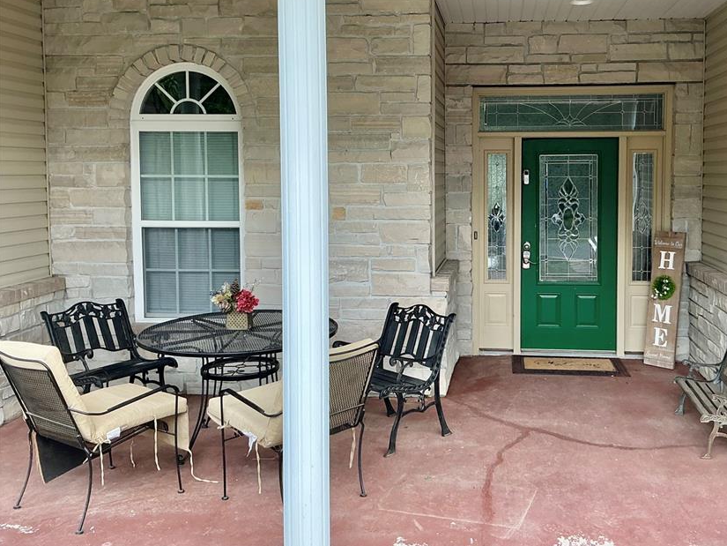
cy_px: 213
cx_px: 449
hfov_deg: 50.9
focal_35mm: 36
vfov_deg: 39.5
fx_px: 756
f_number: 1.8
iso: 25
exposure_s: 1/177
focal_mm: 3
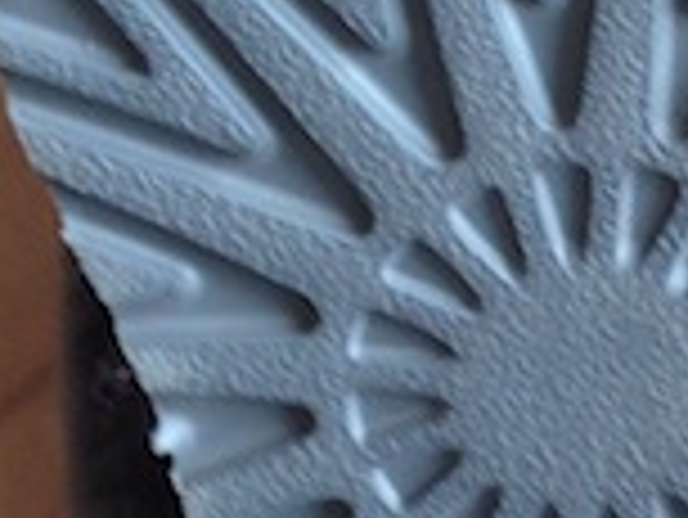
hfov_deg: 10.9
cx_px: 1111
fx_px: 3421
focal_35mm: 172
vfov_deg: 8.6
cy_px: 248
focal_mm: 4.12
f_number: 2.4
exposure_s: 1/60
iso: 50
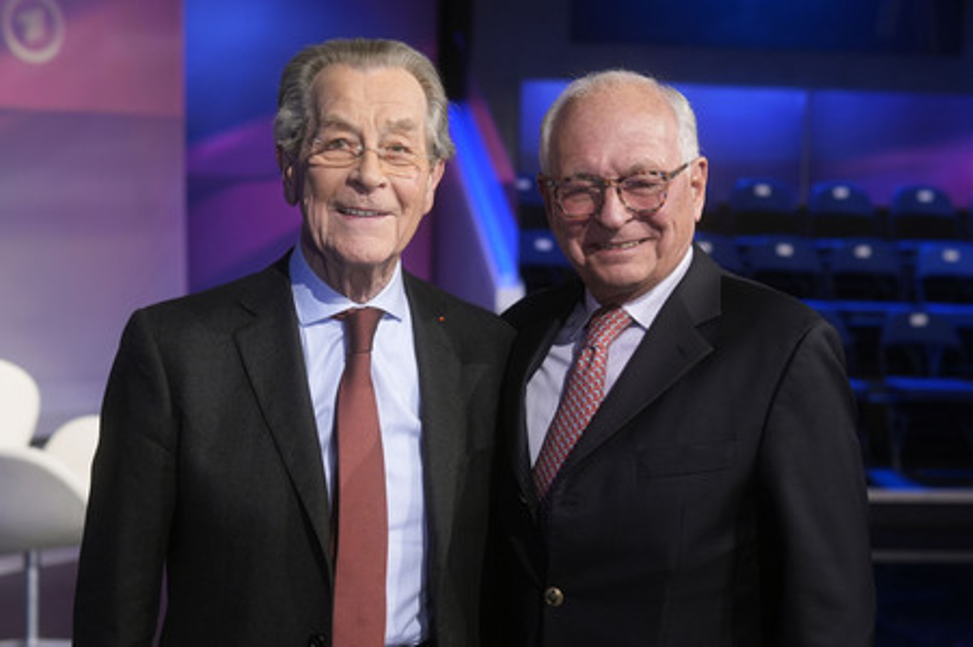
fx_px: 1215
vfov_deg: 29.8
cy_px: 324
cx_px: 486
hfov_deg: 43.6
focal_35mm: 45
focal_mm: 30
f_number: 2.2
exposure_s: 1/160
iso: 640
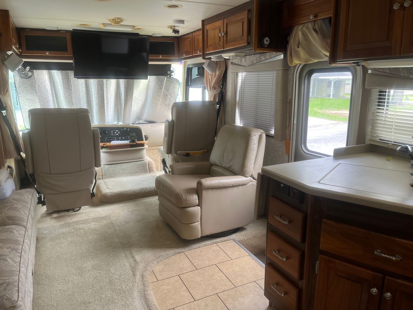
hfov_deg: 67.3
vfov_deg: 53.1
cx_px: 206
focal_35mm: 26
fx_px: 310
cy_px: 155
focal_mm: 5.1
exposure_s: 1/60
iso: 80
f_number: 1.6
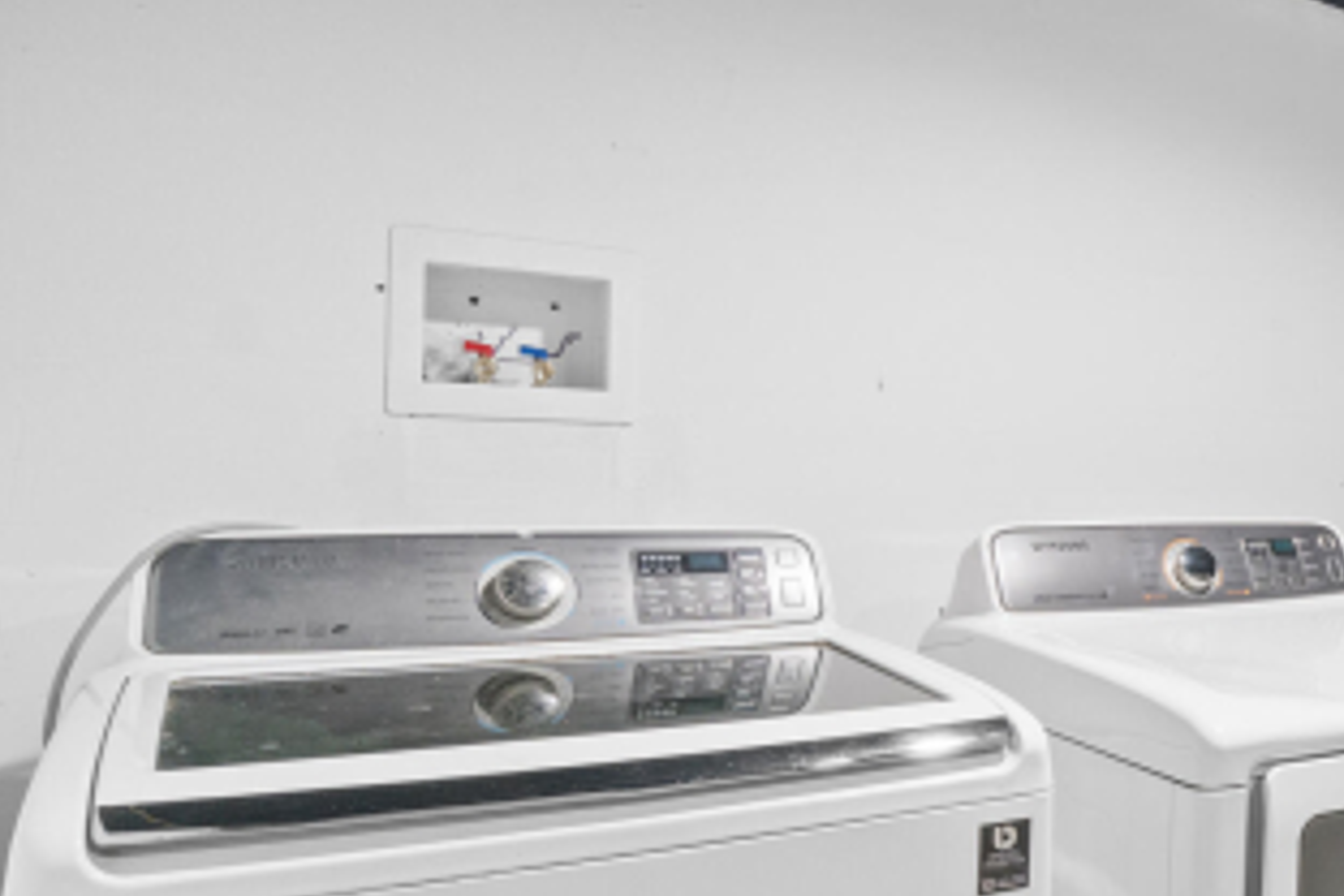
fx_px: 1344
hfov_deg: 42.0
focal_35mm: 36
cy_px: 500
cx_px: 1480
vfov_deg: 36.8
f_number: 9
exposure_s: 1/10
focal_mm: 10
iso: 400
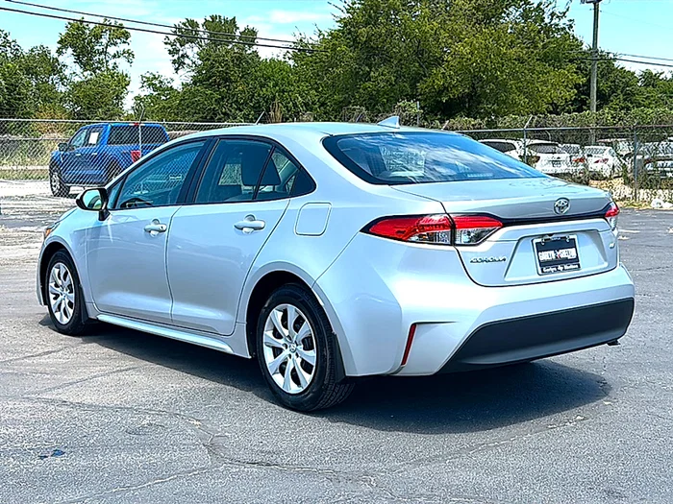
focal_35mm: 39
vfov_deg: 36.8
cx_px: 336
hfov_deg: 47.9
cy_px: 252
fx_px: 758
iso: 80
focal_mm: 6.86
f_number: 1.78
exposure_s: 1/2817
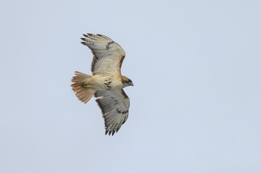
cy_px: 86
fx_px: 5071
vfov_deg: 2.0
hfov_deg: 2.9
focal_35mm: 700
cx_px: 130
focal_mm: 700
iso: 180
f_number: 8
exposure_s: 1/1000
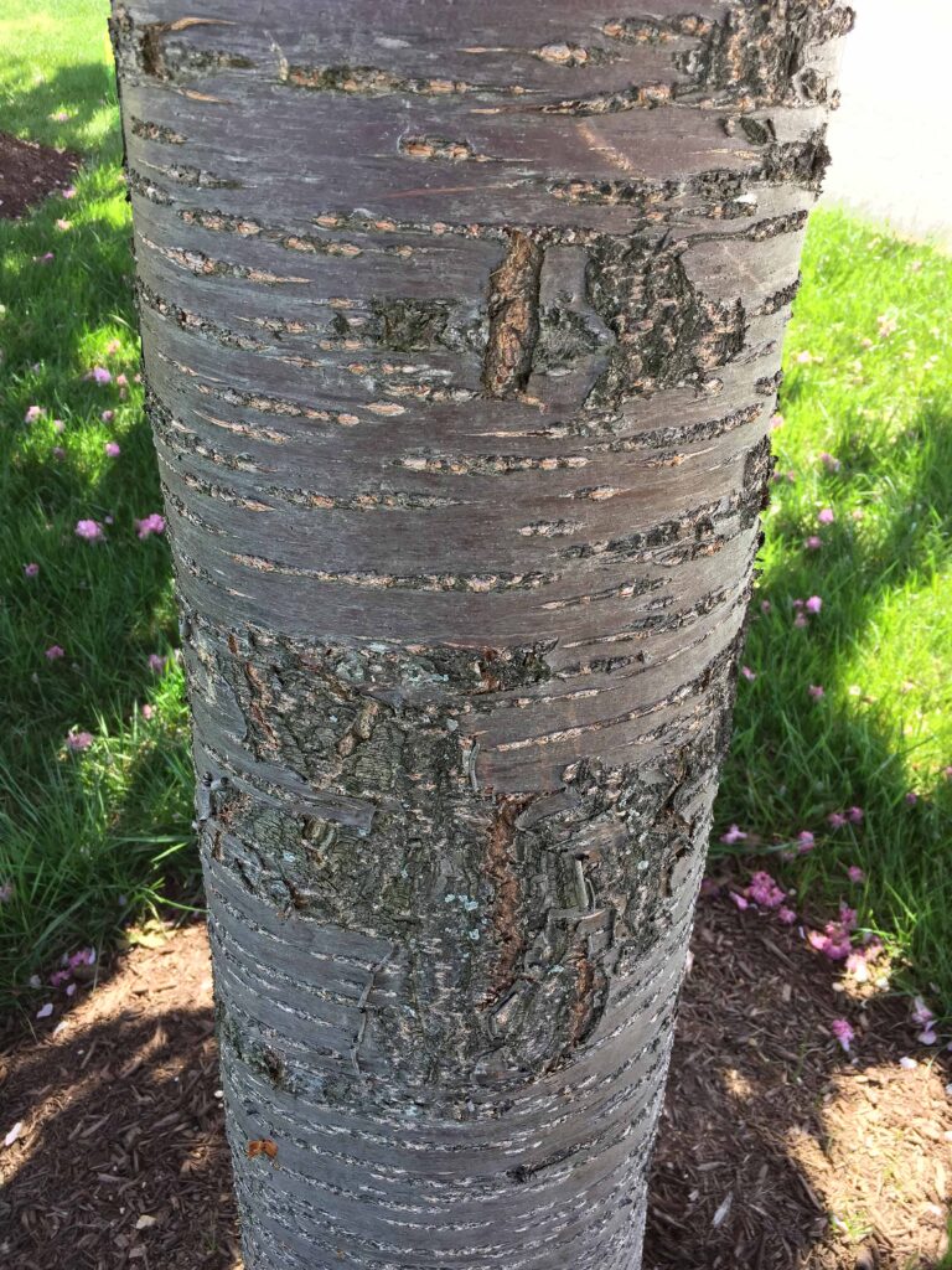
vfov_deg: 61.7
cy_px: 635
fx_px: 1063
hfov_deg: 48.2
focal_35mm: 29
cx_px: 476
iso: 32
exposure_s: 1/120
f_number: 2.2
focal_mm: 4.15
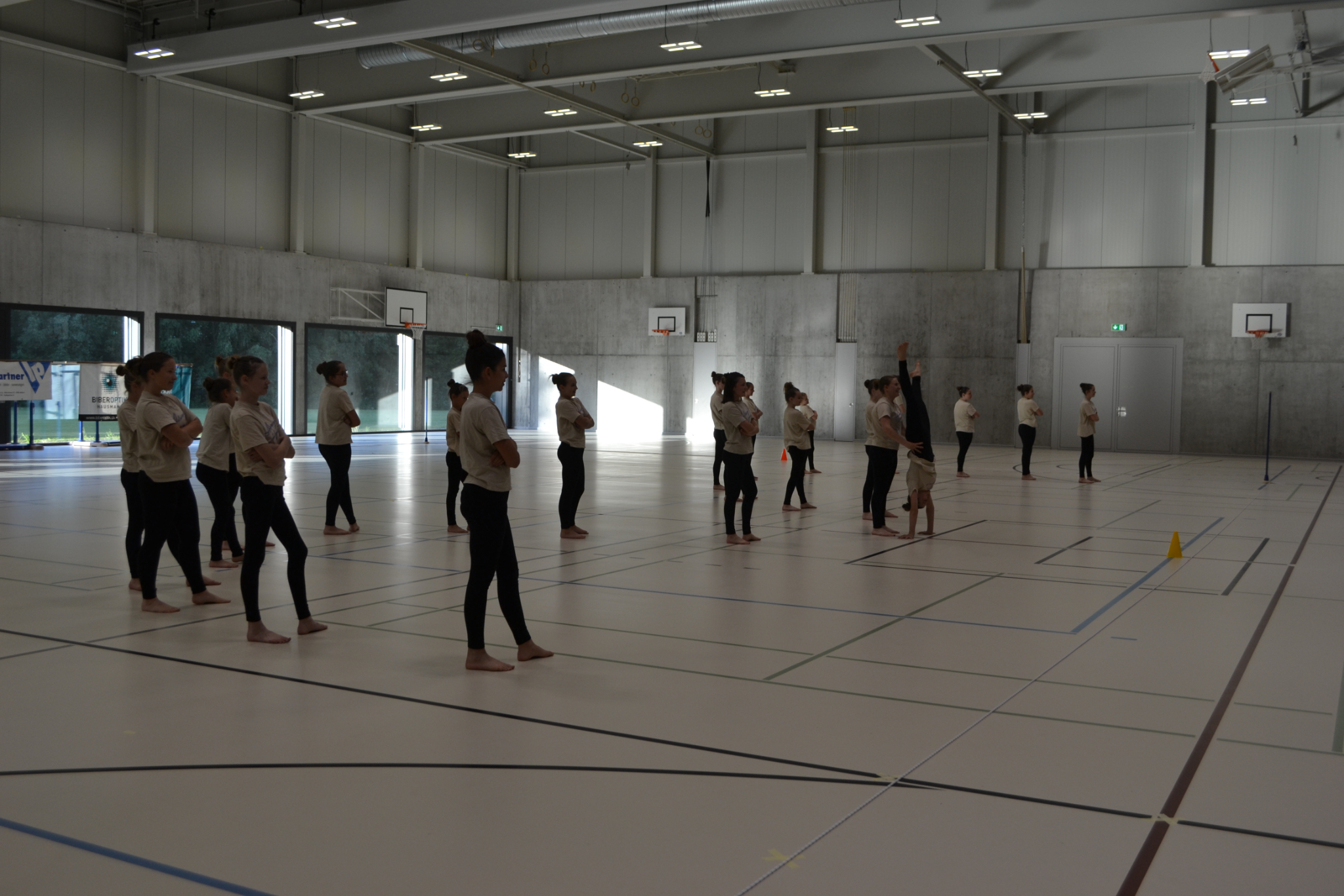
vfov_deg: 36.9
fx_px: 1344
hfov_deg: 53.1
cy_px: 448
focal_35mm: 36
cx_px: 672
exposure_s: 1/125
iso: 220
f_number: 5.6
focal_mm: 24
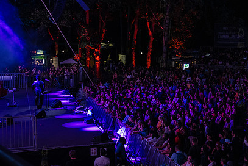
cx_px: 162
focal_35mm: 57
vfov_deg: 23.8
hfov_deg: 34.7
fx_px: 393
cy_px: 67
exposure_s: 1/200
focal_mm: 38
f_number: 4
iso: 5000
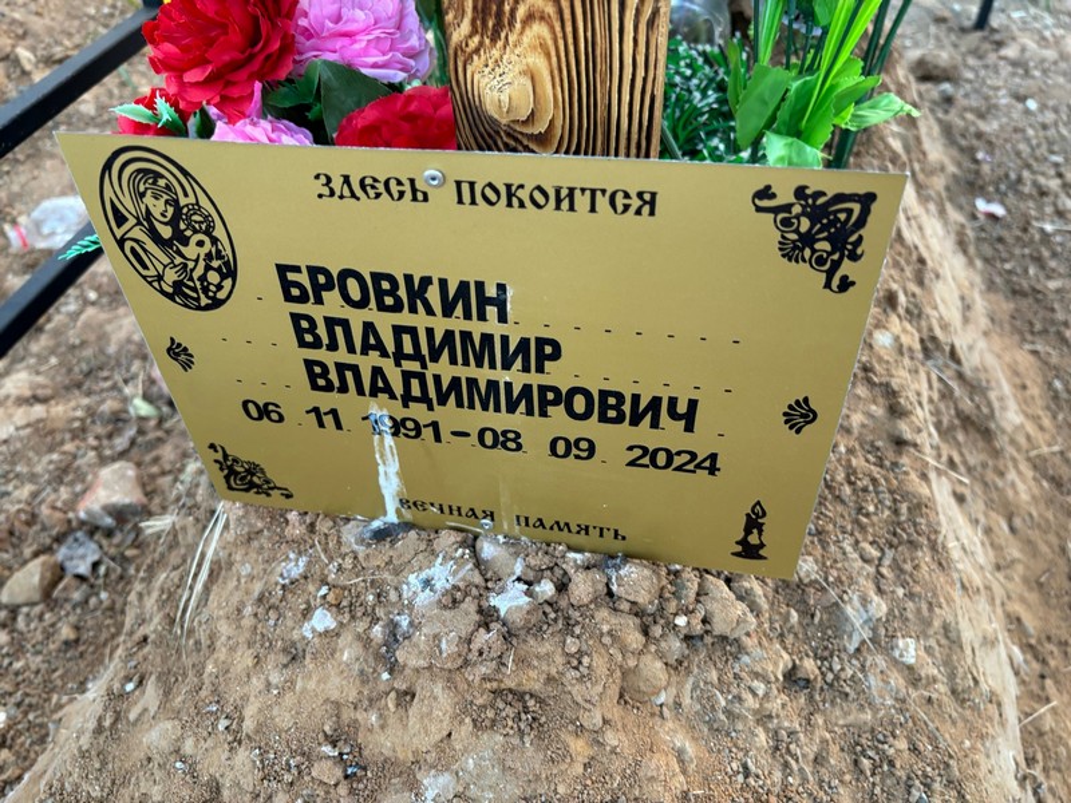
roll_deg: +1.3
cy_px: 402
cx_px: 536
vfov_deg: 53.1
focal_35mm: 26
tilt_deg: -44.5
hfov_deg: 67.3
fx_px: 804
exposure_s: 1/121
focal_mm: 5.96
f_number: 1.6
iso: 125
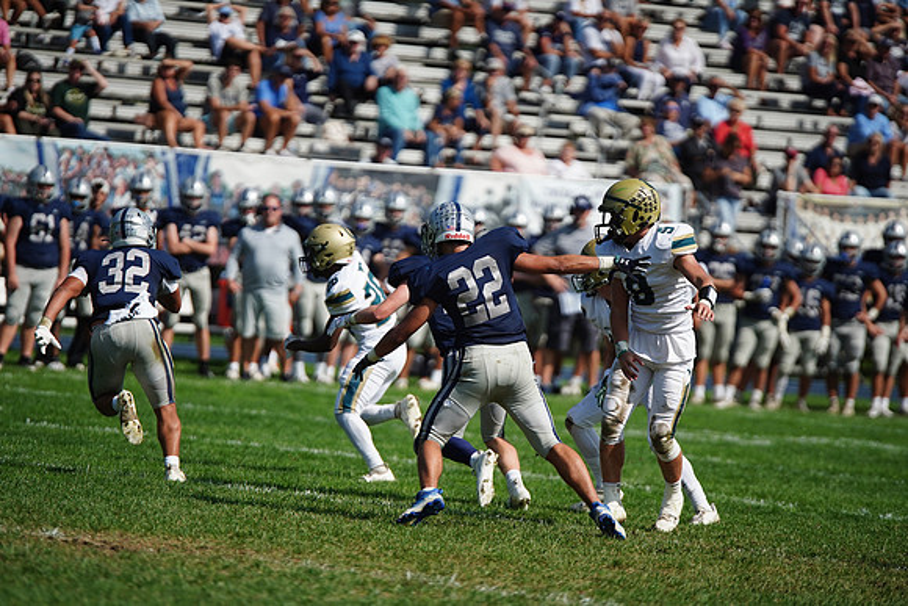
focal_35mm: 274
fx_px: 6912
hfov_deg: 7.5
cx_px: 454
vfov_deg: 5.0
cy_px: 303
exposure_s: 1/6400
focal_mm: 274
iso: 400
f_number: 2.8
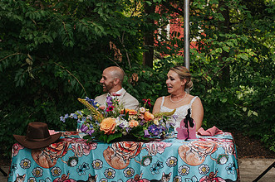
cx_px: 156
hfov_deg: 30.1
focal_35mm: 67
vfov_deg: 20.2
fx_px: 511
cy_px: 127
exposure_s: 1/200
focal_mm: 35
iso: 1000
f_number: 2.8
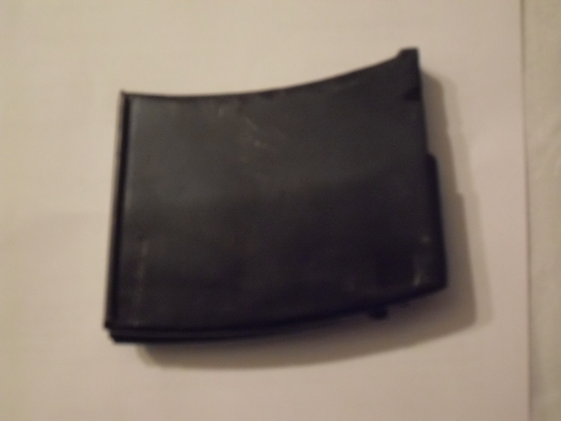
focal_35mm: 59
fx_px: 956
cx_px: 280
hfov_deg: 32.7
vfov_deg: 24.8
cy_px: 210
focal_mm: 10.1
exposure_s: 1/1.43
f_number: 3.7
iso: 200
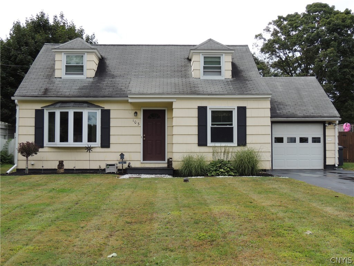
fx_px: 409
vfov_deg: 36.0
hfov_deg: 46.8
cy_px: 133
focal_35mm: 40
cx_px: 177
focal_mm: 7.1
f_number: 3.3
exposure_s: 1/500
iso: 100
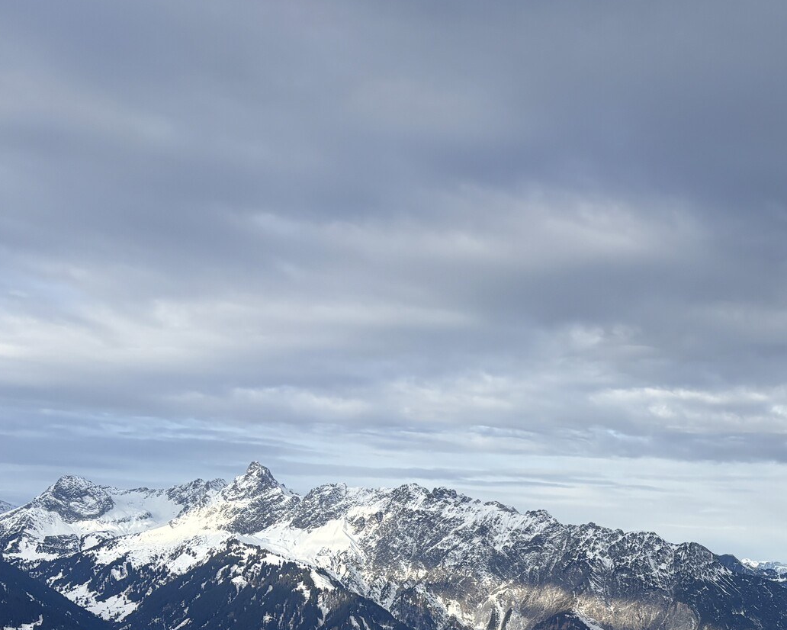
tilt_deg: -1.3
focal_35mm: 59
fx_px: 1374
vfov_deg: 24.5
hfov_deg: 28.5
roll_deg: -4.2
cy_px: 652
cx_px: 898
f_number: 1.6
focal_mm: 5.96
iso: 50
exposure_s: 1/2398
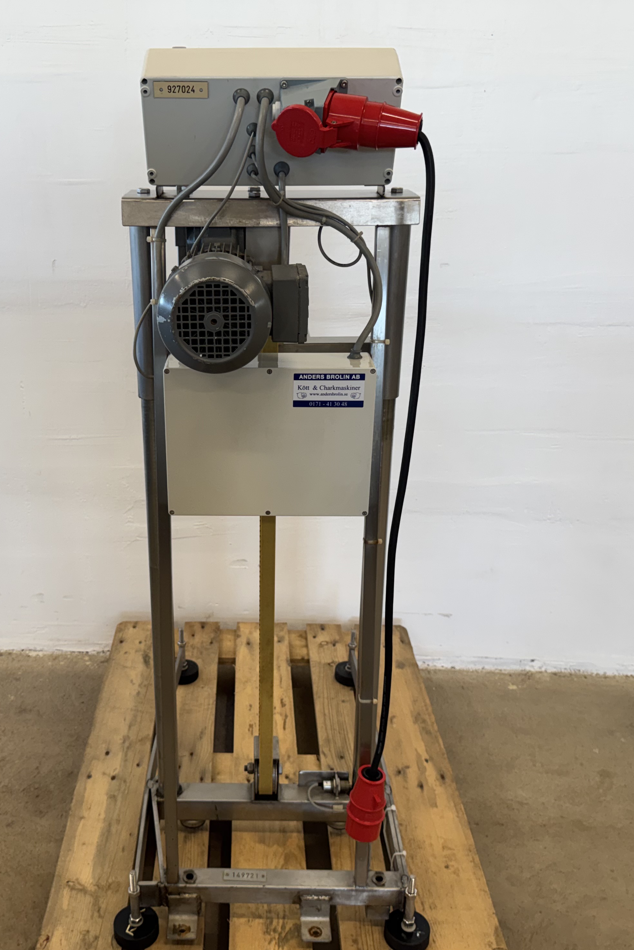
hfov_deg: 38.6
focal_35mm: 34
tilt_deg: -21.3
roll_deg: -0.9
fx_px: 898
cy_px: 484
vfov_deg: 55.8
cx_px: 237
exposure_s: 1/100
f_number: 1.78
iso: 80
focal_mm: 6.76
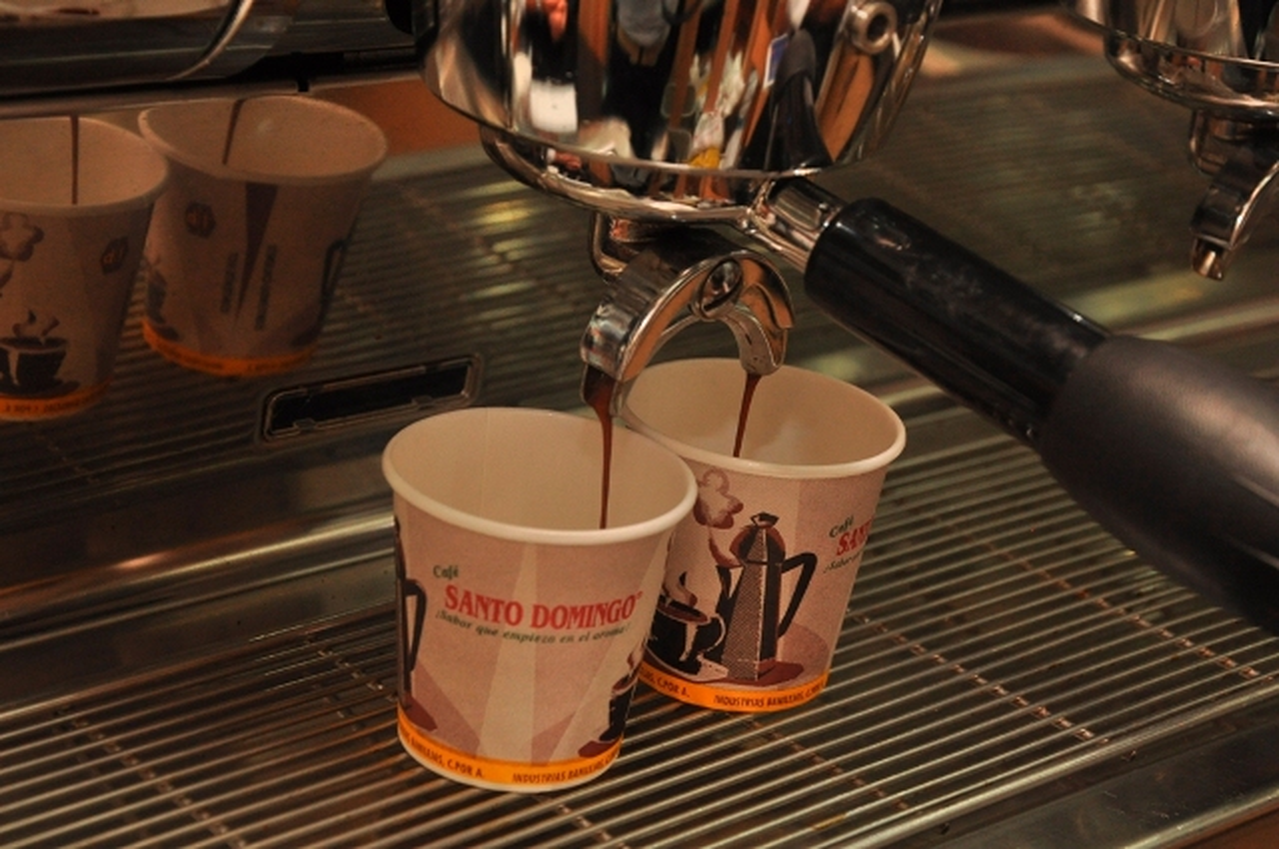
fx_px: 2768
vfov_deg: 17.4
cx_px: 640
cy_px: 424
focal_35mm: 78
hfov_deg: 26.0
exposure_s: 1/80
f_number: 7.1
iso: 800
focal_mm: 52
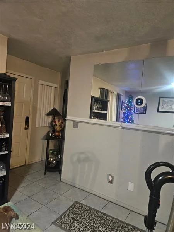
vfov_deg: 73.9
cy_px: 116
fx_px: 154
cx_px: 87
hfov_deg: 58.9
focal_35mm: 23
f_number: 1.8
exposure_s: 1/24
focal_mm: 5.4
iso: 640
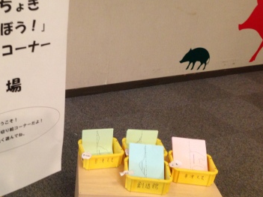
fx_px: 357
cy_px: 99
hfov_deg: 39.9
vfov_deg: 30.9
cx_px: 85
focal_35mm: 47
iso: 200
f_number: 2.4
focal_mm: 4.13
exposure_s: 1/20
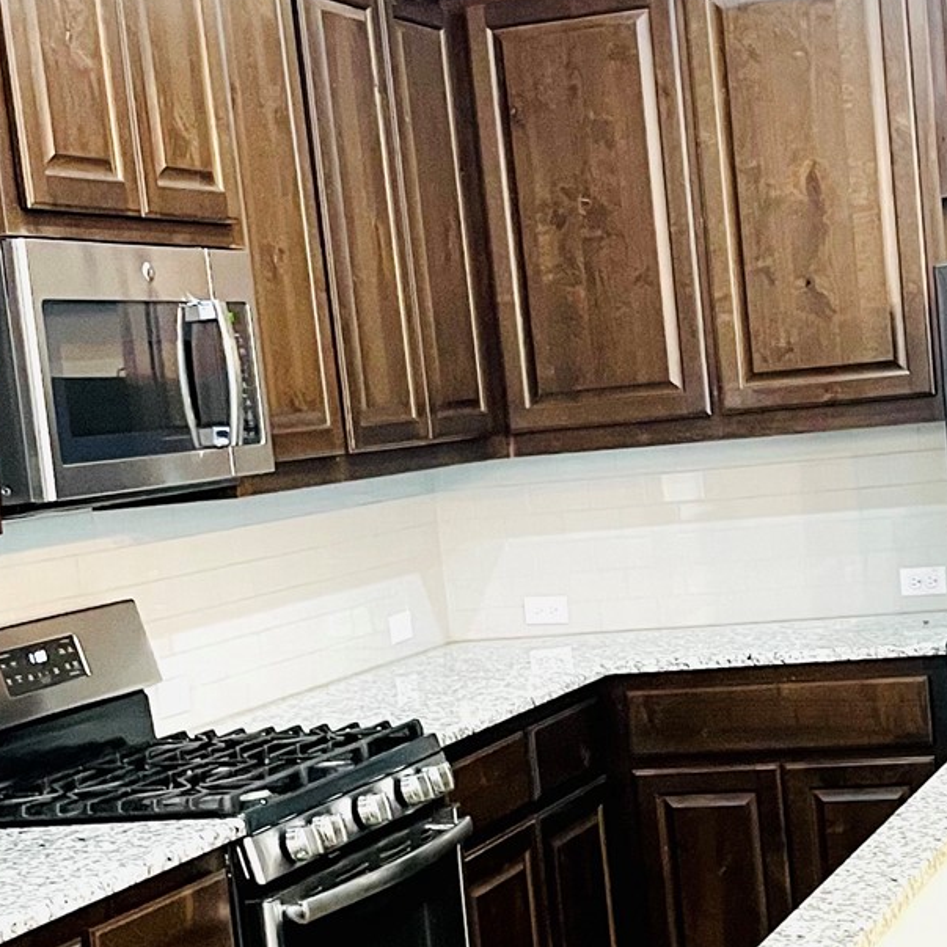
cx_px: 732
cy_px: 633
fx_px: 2414
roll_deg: +5.9
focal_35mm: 78
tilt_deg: -5.6
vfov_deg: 22.1
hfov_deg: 22.0
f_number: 1.6
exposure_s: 1/60
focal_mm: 5.1
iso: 320
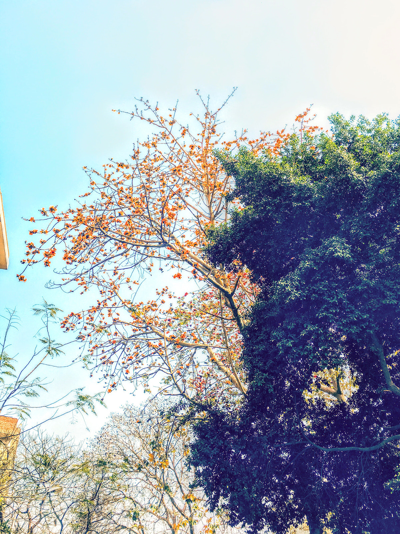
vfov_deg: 61.7
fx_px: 447
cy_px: 267
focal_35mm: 29
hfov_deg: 48.2
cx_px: 200
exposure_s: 1/1202
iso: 25
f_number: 2.2
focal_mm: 4.15
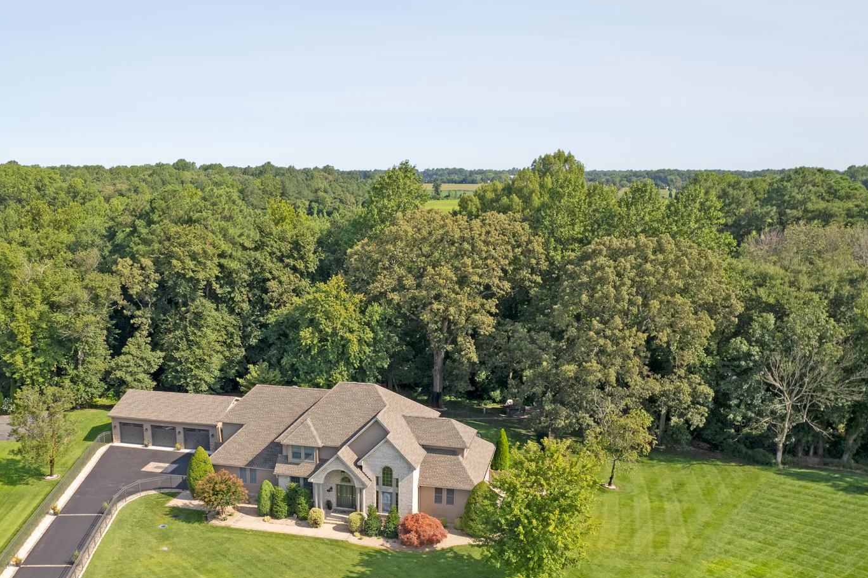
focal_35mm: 33
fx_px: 795
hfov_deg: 56.7
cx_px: 335
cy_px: 388
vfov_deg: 39.4
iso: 100
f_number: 2.8
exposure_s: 1/250
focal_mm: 8.38
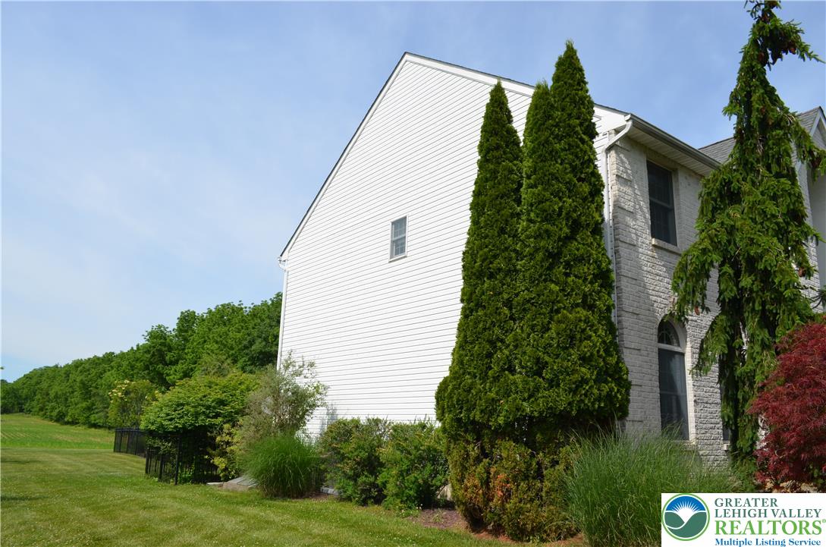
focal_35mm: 27
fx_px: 618
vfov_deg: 47.7
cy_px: 274
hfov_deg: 67.5
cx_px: 413
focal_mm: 18
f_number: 8
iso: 100
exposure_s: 1/250
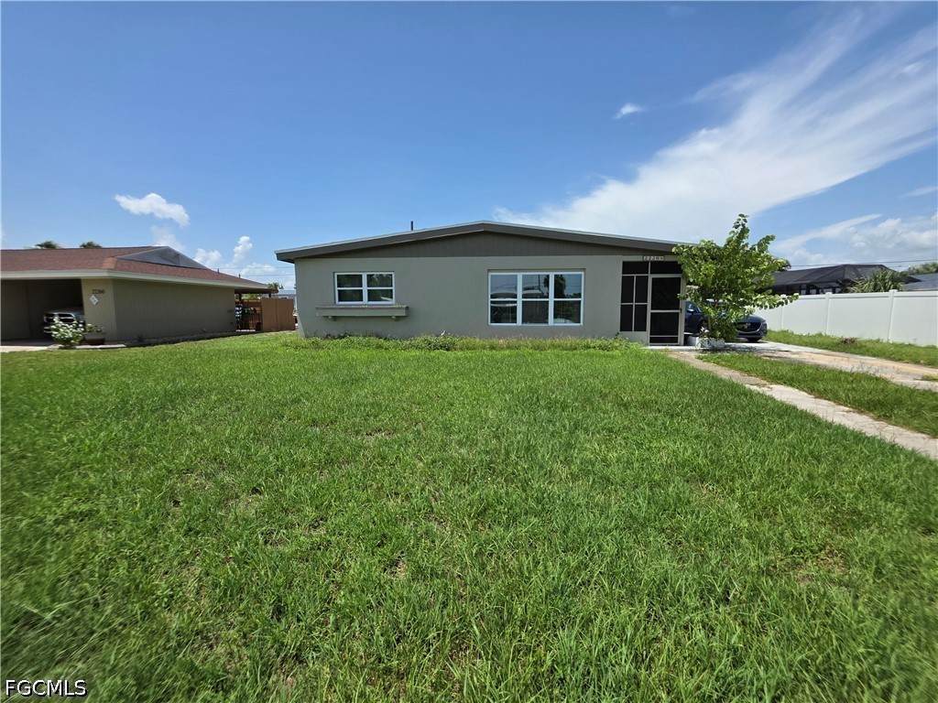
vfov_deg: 89.9
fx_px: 352
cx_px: 469
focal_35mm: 13
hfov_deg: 106.2
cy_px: 352
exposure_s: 1/3194
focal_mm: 2.2
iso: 40
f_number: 1.9
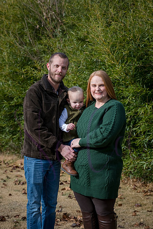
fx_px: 637
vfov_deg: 20.4
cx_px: 76
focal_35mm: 100
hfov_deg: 13.7
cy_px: 114
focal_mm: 100
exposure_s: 1/1000
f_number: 8
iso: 400
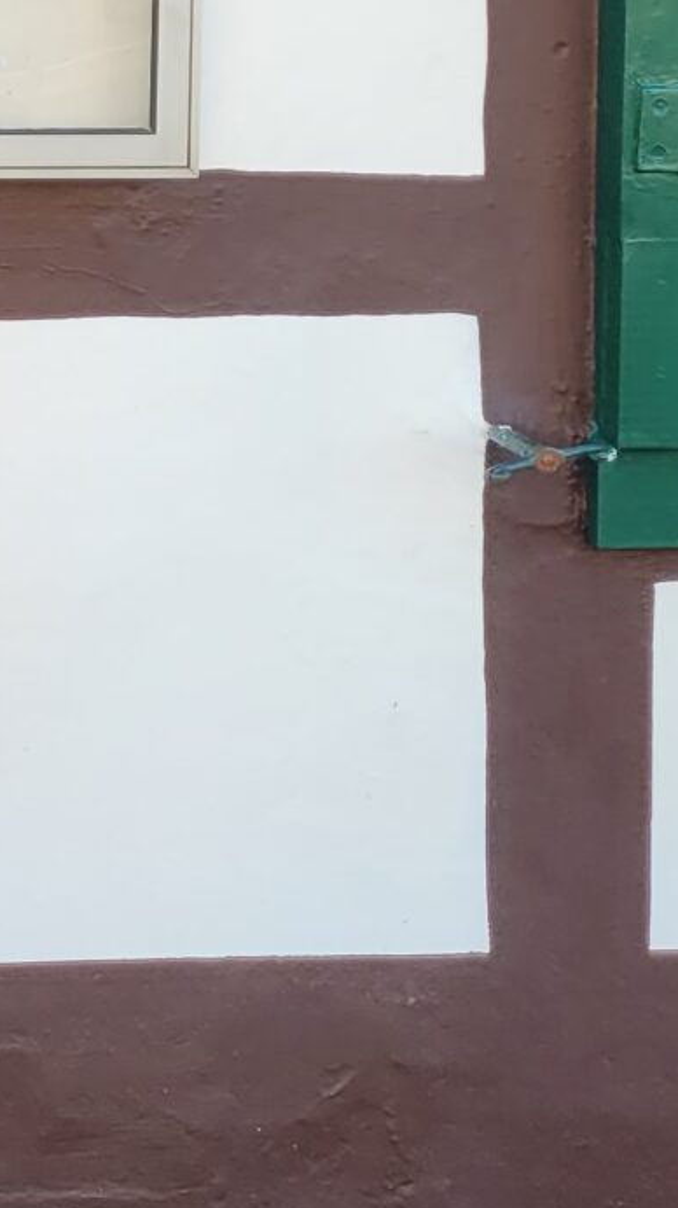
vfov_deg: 19.5
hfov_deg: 10.1
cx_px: -928
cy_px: -126
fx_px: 3360
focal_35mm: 105
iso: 40
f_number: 1.8
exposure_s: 1/249
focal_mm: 5.4
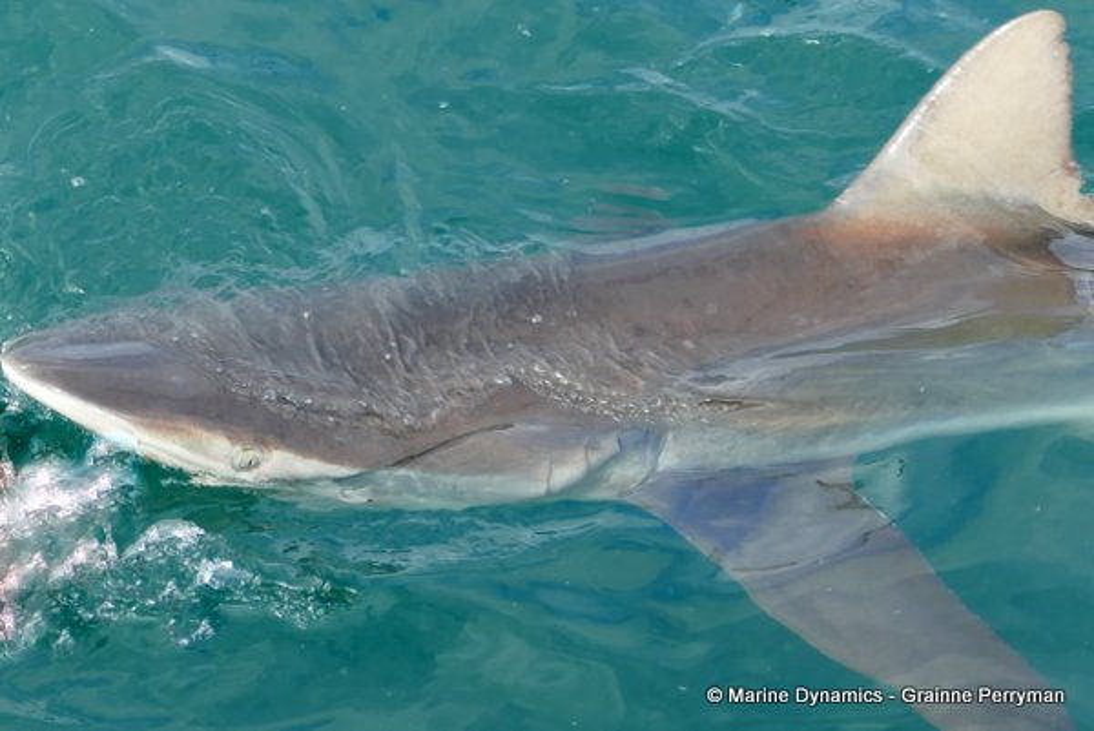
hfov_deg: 36.2
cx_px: 547
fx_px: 1673
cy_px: 366
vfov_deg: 24.7
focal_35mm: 55
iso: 125
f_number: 3.4
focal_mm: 20.23
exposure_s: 1/320
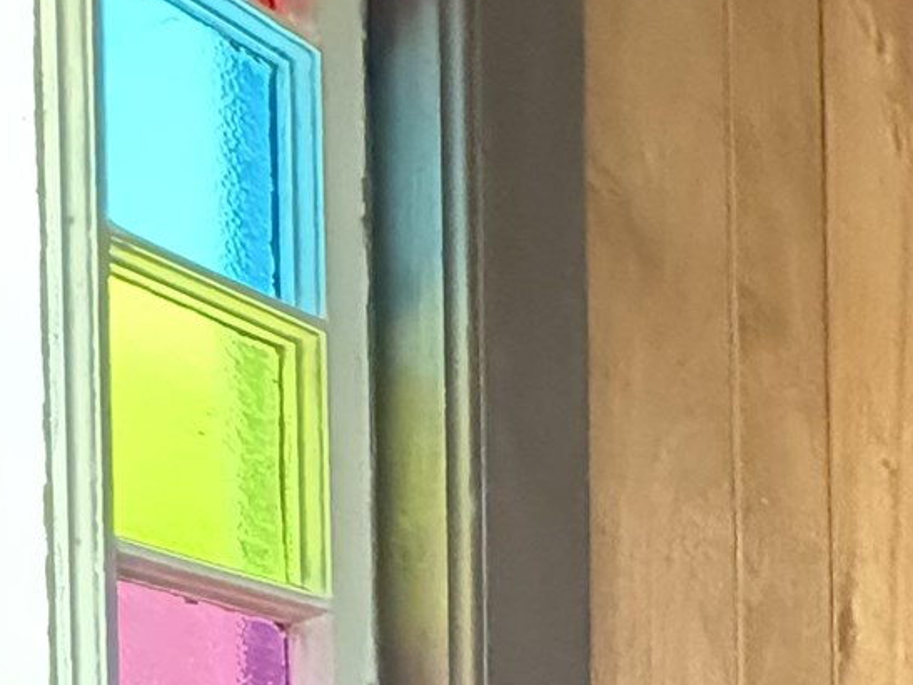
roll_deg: -0.6
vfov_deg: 20.3
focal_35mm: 59
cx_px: 1342
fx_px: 1556
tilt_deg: -2.7
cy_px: 1101
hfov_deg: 25.4
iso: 1250
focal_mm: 2.22
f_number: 2.2
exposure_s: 1/56
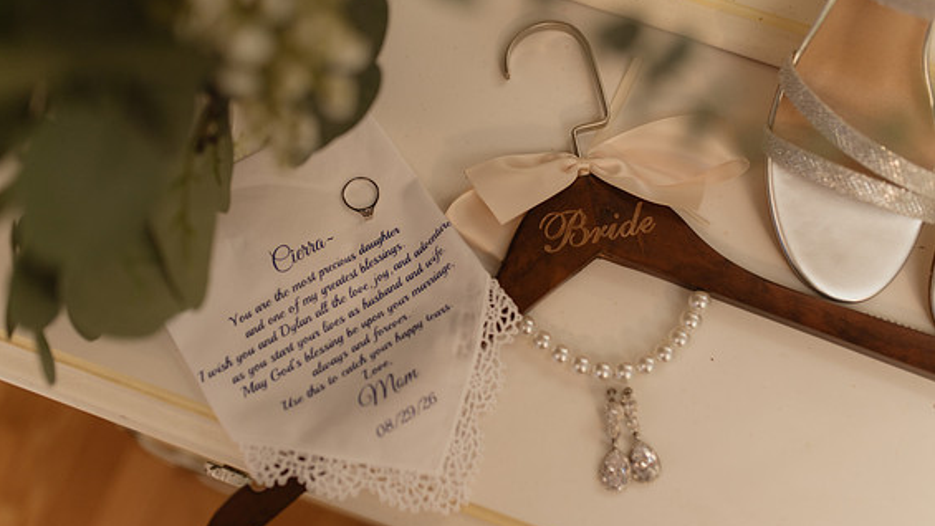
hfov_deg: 51.6
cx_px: 460
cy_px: 271
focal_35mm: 39
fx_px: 967
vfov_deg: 30.4
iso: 320
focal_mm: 35
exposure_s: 1/125
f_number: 1.8
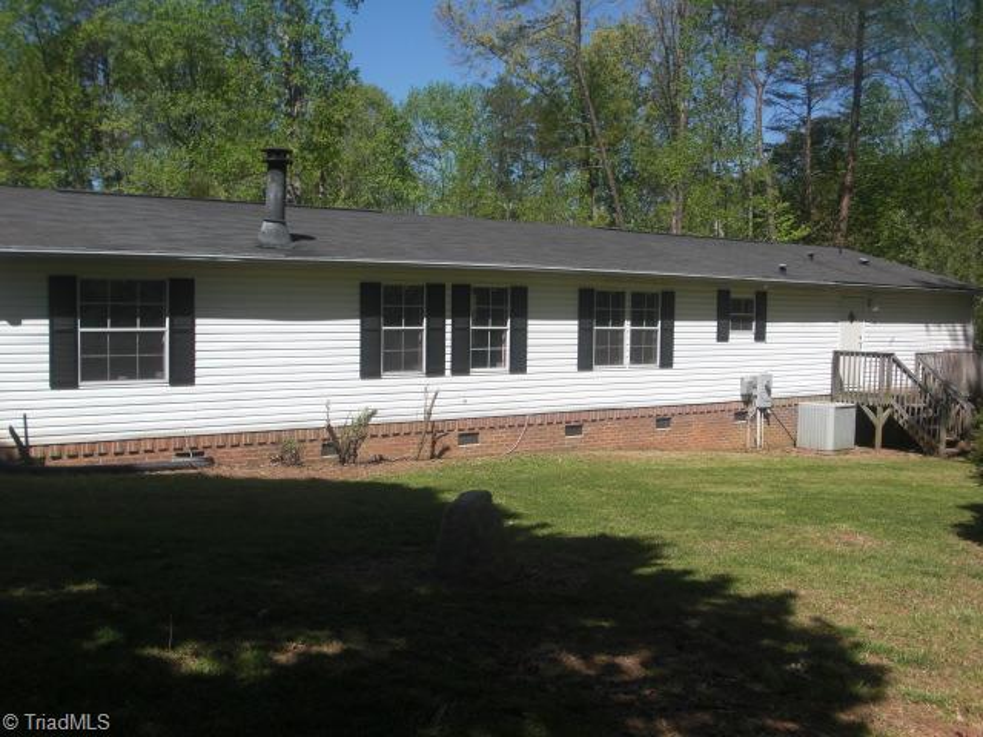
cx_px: 492
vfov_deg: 39.7
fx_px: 1022
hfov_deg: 51.4
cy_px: 368
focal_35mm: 36
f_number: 7.9
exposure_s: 1/125
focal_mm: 6.3
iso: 50
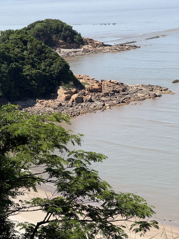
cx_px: 90
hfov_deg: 12.3
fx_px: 827
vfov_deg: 16.4
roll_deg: +3.2
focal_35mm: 120
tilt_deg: -9.0
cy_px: 120
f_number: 2.8
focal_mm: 15.66
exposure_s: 1/1422
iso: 50
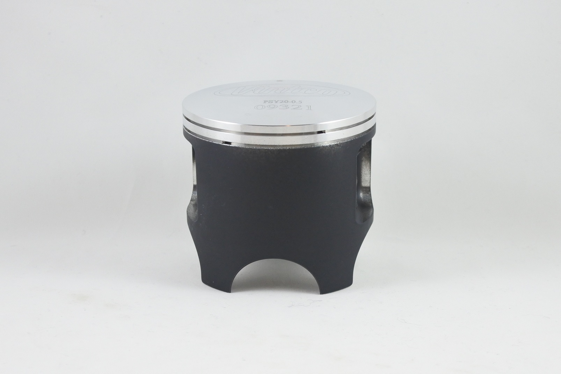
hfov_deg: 41.1
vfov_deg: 28.1
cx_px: 280
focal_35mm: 48
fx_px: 748
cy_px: 187
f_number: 4.5
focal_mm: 18
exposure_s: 1/125
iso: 560
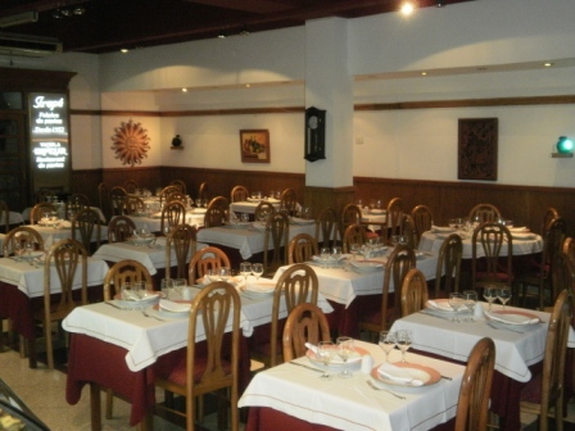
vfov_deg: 33.6
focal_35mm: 43
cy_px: 216
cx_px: 288
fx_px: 714
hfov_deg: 43.9
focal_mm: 7.61
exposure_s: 1/40
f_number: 3.4
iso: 400
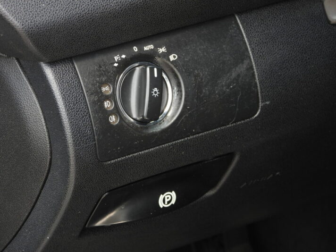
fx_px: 1650
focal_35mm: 170
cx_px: 168
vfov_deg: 8.7
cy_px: 126
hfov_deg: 11.6
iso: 100
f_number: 4
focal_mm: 30.5
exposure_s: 1/60
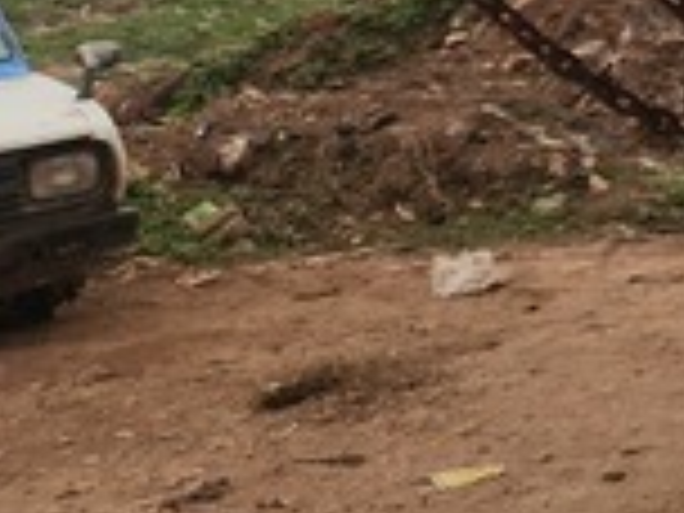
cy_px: -464
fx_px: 2391
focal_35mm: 121
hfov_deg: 12.3
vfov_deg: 11.2
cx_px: 1724
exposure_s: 1/992
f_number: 1.8
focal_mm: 5.4
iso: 20
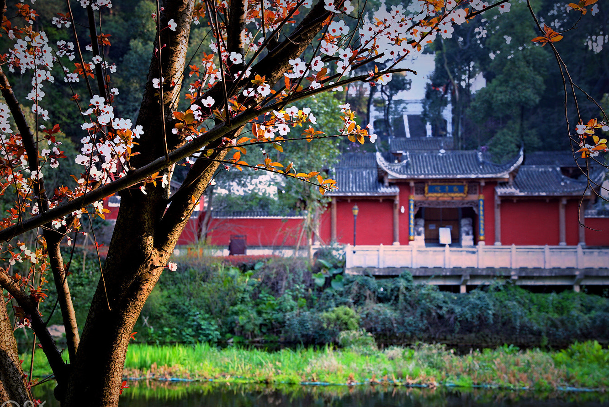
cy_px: 227
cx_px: 298
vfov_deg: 28.1
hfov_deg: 41.1
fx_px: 812
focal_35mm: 48
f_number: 9
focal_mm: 40
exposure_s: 1/50
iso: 200
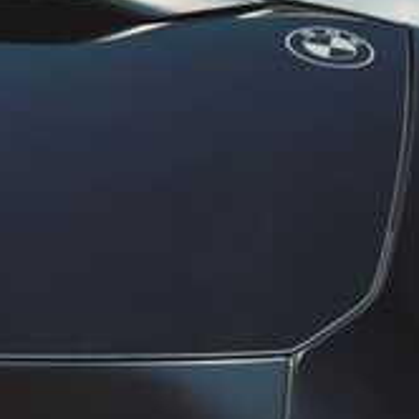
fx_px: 2438
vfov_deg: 9.8
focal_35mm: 178
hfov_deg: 9.8
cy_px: 235
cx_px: 399
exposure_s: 1/160
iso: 400
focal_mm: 60
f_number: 9
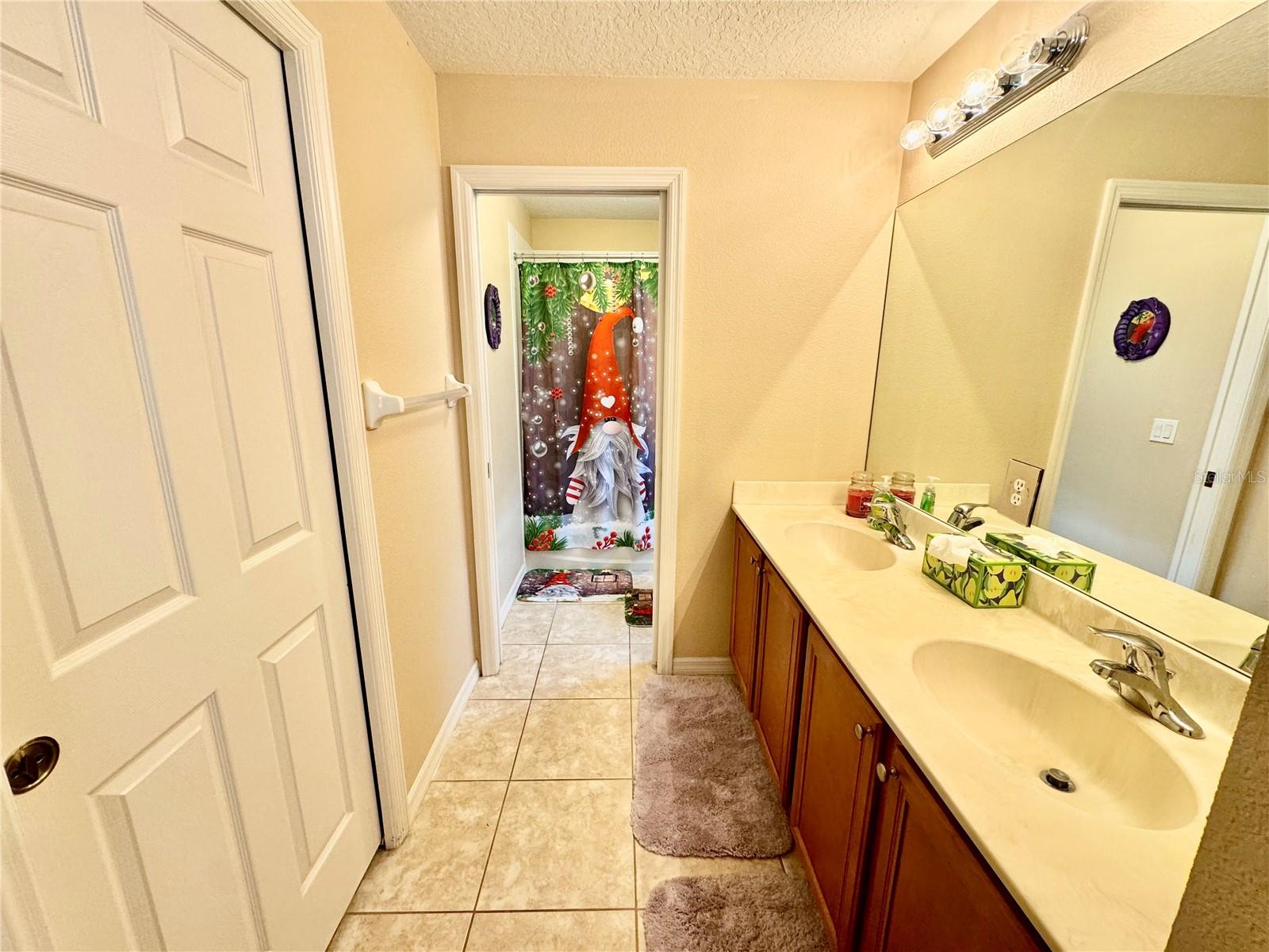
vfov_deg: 85.7
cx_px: 634
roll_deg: -0.3
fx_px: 513
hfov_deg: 102.1
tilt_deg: -13.6
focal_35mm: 14
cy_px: 476
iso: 200
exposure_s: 1/60
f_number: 2.2
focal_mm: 2.22
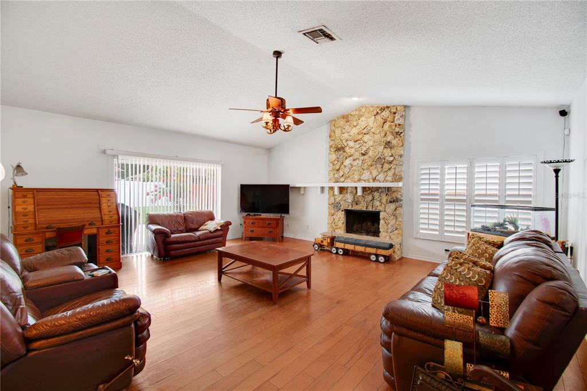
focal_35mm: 15
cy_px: 196
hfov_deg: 100.4
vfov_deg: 77.3
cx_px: 294
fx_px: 244
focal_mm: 10
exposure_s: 1/200
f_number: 7.1
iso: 100
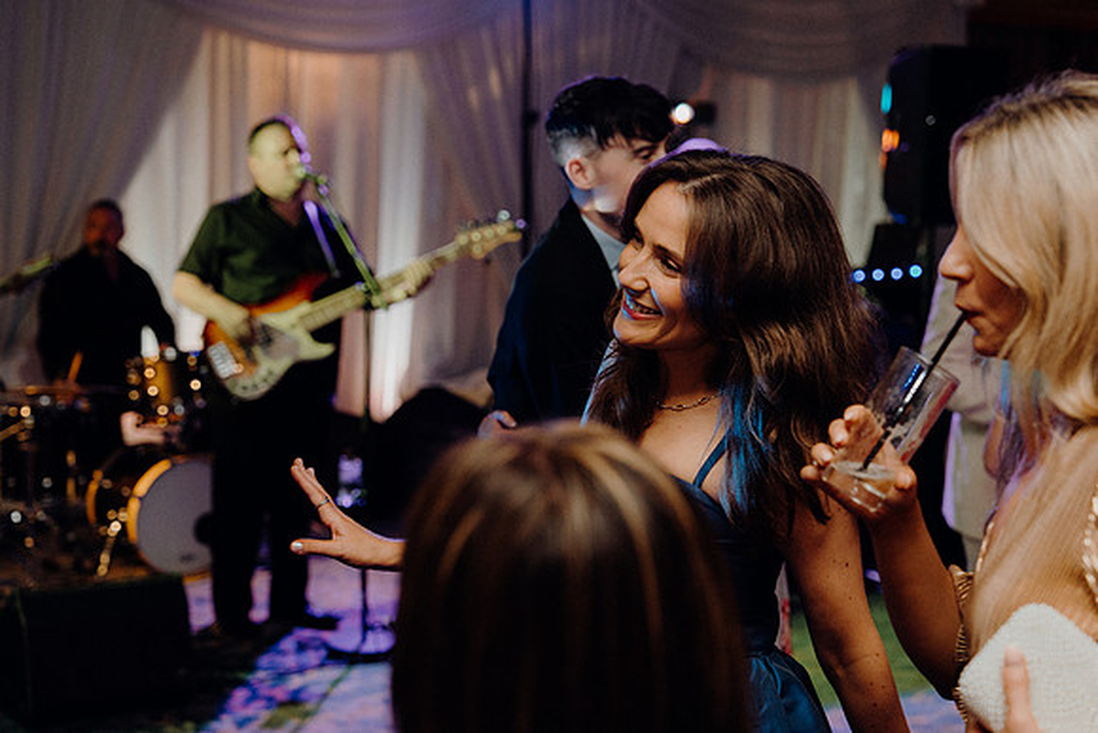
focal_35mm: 63
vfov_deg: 21.6
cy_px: 366
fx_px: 1922
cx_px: 549
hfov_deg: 31.9
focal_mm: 63
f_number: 3.5
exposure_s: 1/200
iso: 2500
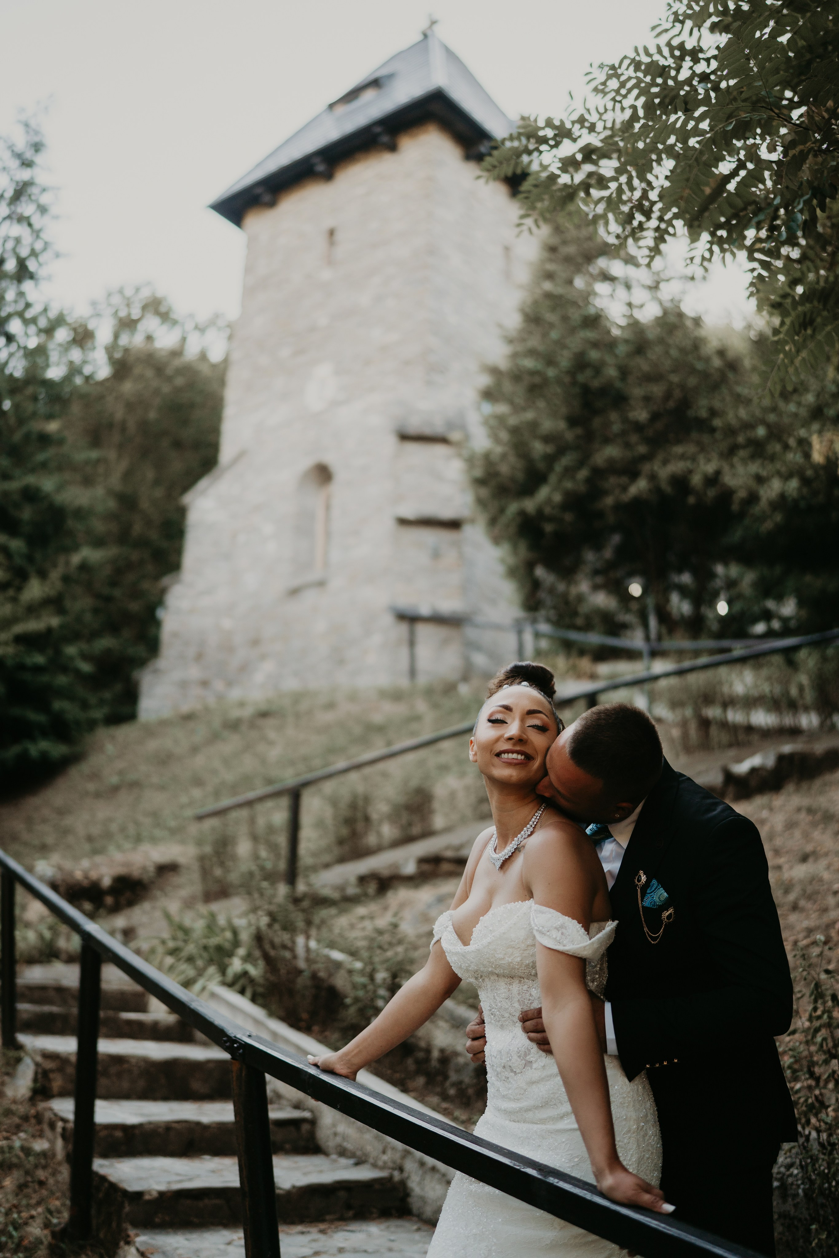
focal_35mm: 35
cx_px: 420
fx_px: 1223
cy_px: 629
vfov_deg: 54.4
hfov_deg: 37.9
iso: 250
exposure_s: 1/1000
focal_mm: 35
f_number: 1.4
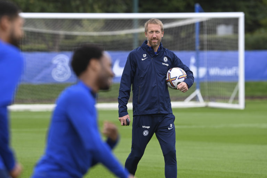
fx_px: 2966
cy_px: 89
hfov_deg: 5.2
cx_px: 134
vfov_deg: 3.4
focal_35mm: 400
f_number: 6.3
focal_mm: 400
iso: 1600
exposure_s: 1/1600
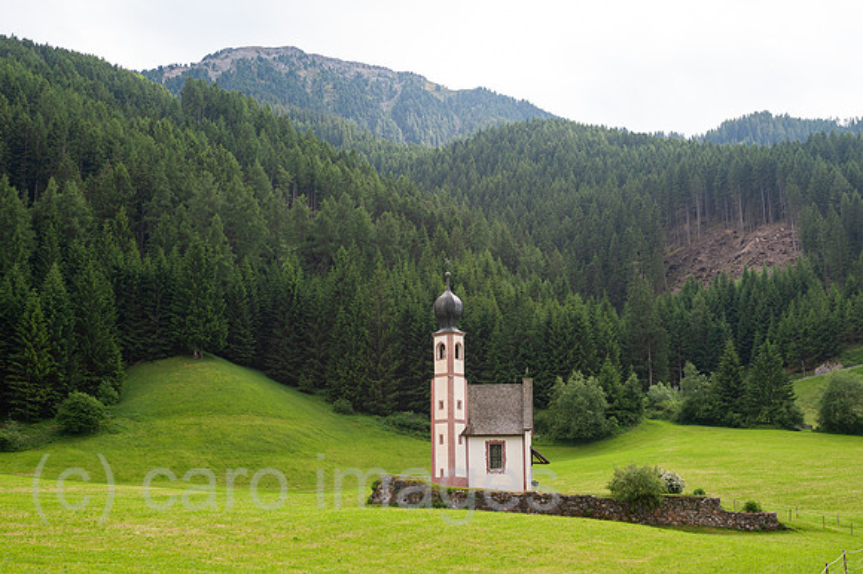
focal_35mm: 48
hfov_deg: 41.1
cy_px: 287
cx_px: 432
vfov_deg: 28.0
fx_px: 1150
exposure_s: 1/320
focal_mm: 48
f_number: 8
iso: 400
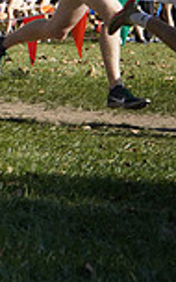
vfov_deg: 7.6
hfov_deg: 4.6
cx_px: -346
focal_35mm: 273
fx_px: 2095
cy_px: -68
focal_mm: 70
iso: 1600
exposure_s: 1/2500
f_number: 8
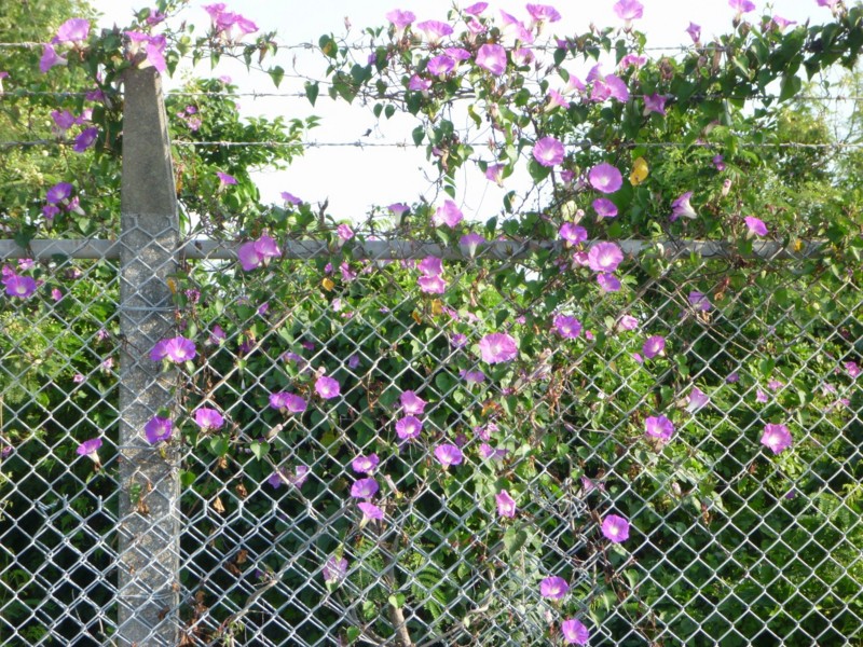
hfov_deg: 25.7
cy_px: 324
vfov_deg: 19.4
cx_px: 432
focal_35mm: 76
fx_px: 1895
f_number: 5.5
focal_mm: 13.4
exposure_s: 1/80
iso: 80
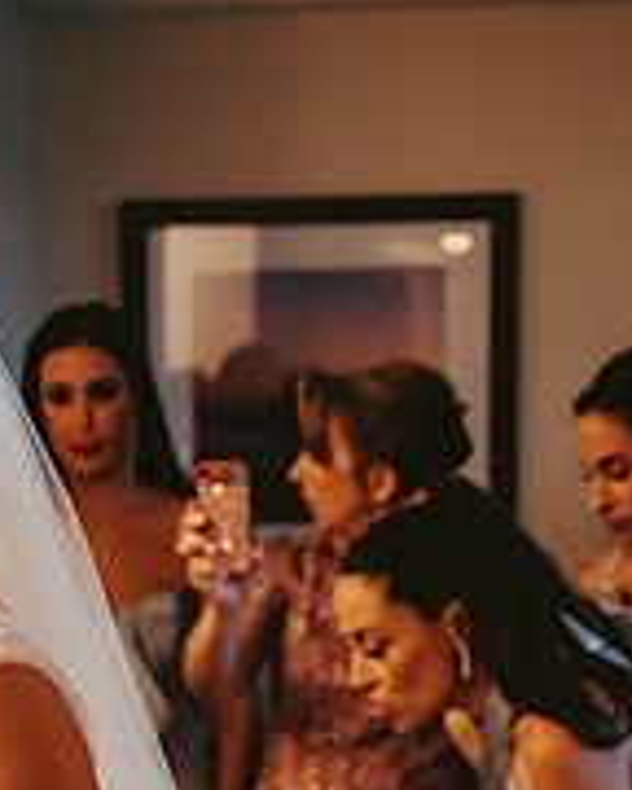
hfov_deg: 14.5
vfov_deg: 17.8
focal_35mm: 106
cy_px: 704
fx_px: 2478
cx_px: 167
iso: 800
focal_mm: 35
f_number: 2.8
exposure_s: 1/125
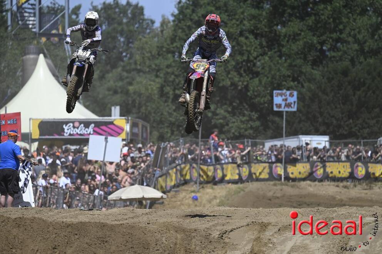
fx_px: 4240
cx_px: 191
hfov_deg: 5.2
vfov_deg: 3.4
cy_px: 127
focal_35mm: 400
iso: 400
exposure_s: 1/2500
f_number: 6.3
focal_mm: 400
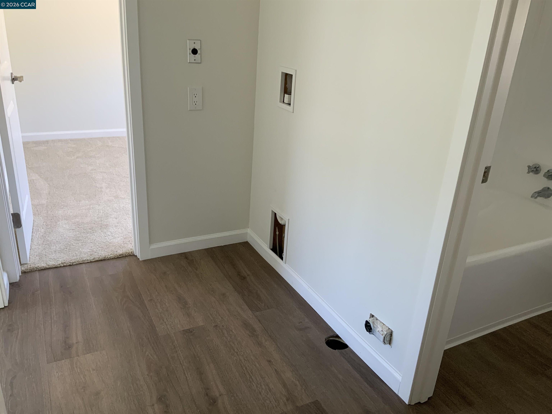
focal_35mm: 29
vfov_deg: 48.2
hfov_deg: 61.7
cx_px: 276
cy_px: 207
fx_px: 462
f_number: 1.8
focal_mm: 3
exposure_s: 1/60
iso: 64
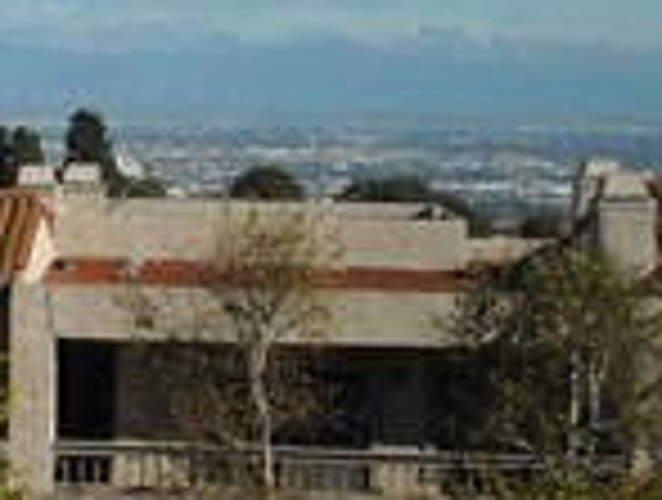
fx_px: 2914
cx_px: -590
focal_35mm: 152
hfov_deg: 11.8
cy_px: 162
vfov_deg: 9.8
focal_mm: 5.7
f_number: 5.6
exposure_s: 1/402
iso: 64
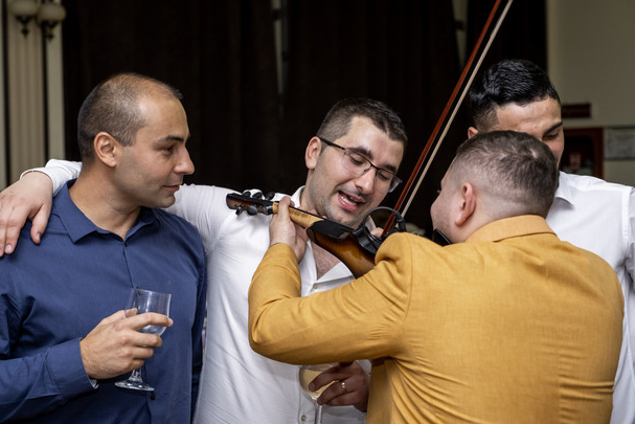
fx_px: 1041
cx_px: 305
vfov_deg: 23.0
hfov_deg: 33.9
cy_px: 205
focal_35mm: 59
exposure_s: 1/160
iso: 1250
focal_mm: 37.6
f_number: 2.8
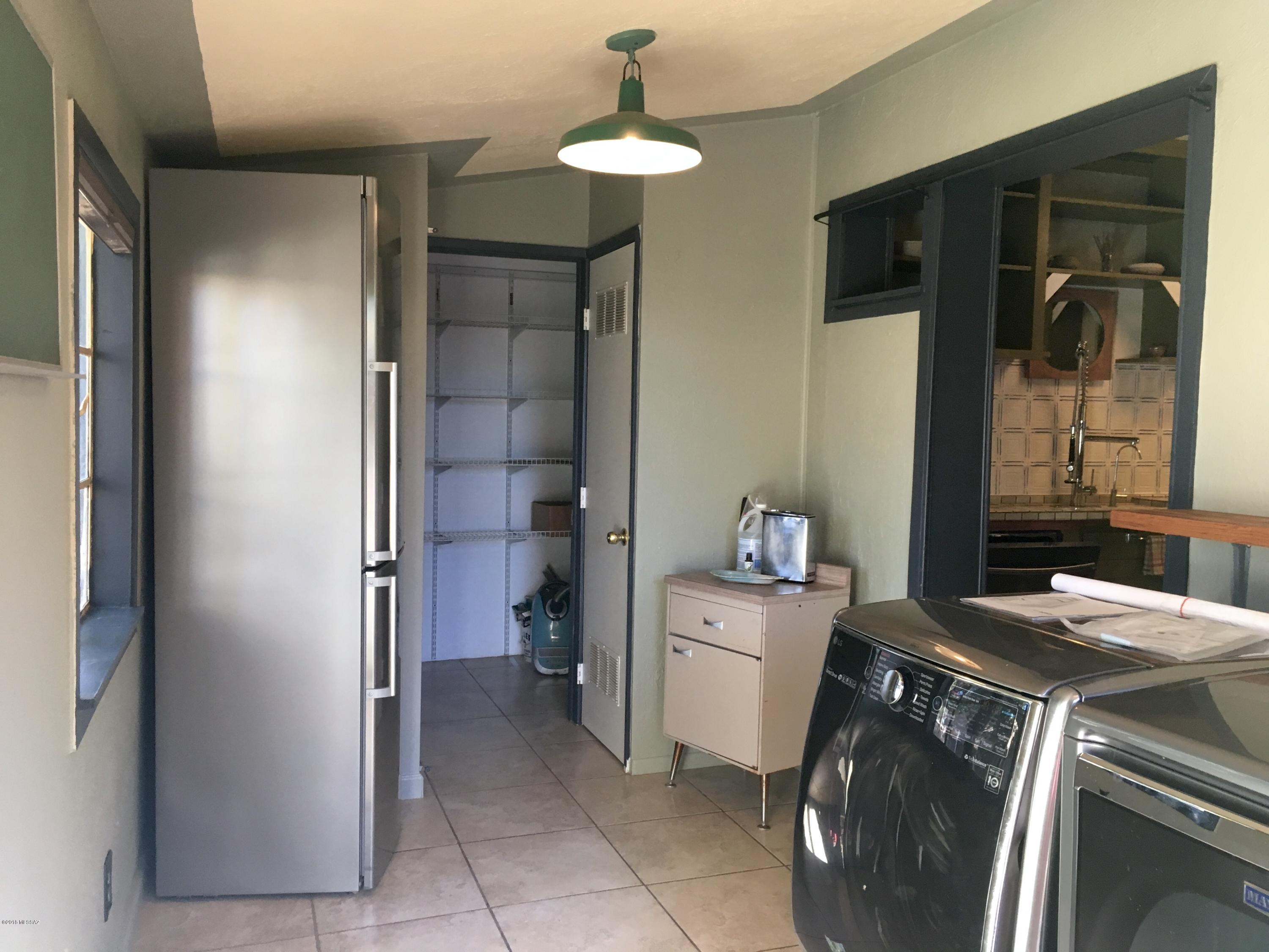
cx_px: 634
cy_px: 476
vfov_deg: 48.2
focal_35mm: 29
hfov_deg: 61.7
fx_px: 1063
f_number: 2.2
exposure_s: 1/30
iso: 40
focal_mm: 4.15
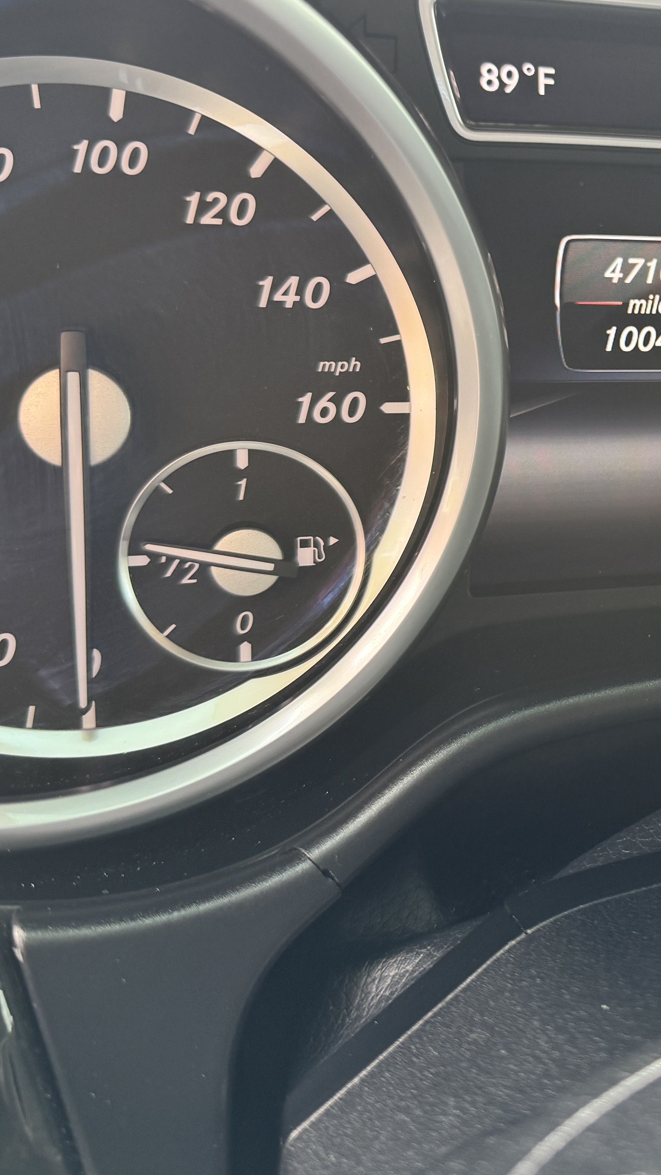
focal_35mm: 46
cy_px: 419
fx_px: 1434
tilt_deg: -22.8
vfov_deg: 44.1
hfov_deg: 23.7
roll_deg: -6.9
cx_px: 788
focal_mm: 6.76
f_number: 1.78
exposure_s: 1/75
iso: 125
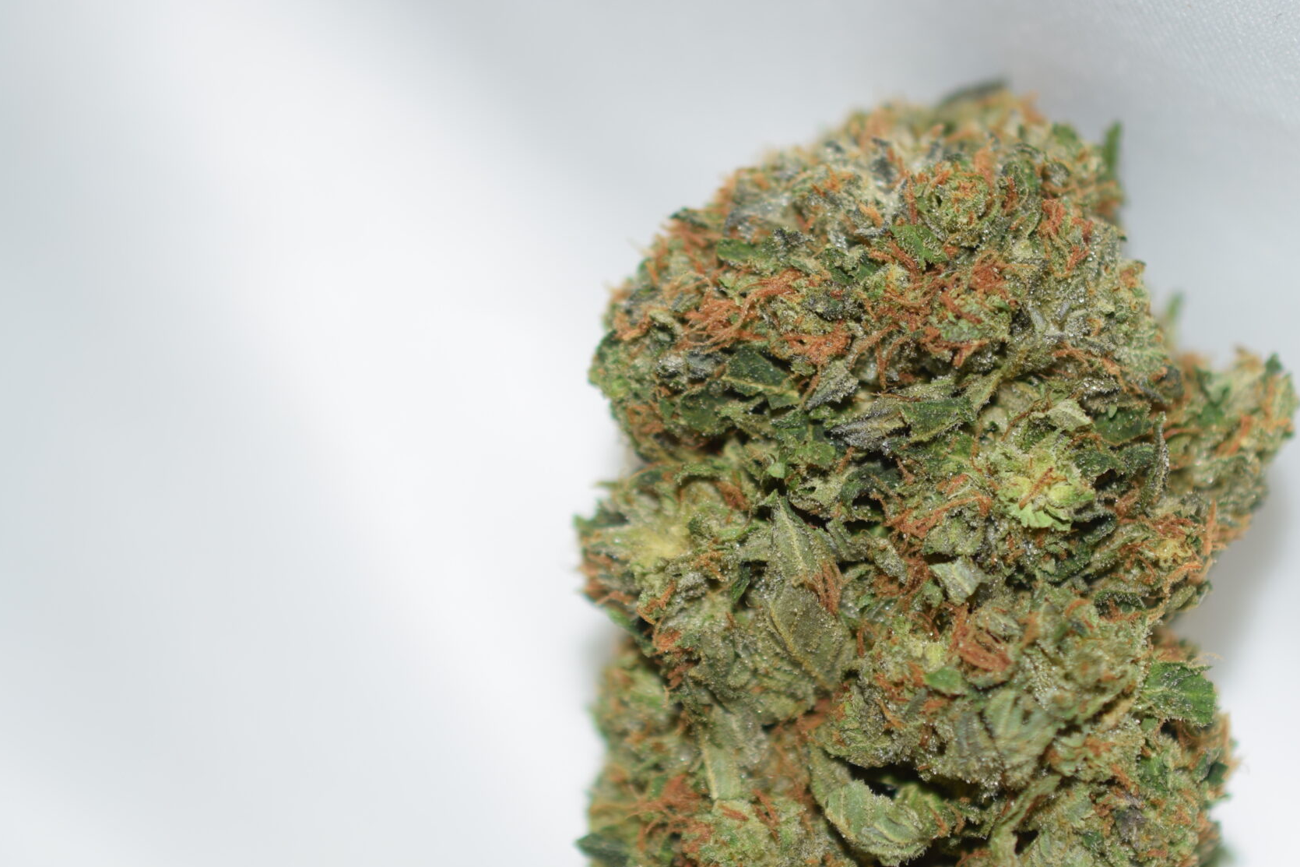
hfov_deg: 22.0
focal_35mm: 92
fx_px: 3322
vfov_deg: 14.8
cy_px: 589
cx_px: 917
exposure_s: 1/60
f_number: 3.2
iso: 100
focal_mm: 40
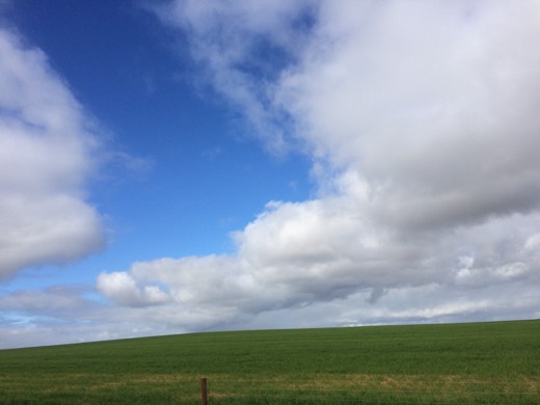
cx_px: 270
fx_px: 452
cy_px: 202
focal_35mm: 29
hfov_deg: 61.7
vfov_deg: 48.2
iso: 32
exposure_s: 1/3731
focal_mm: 4.15
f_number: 2.2
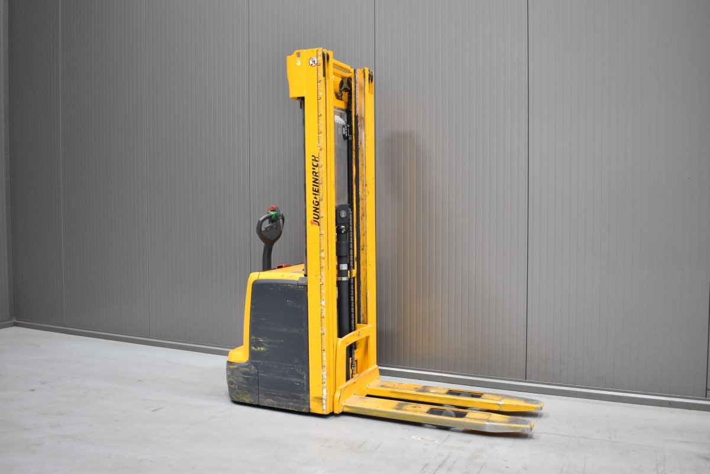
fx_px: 621
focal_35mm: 32
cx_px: 355
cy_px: 237
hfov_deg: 59.5
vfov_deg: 41.7
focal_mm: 21
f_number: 4.5
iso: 1250
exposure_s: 1/50
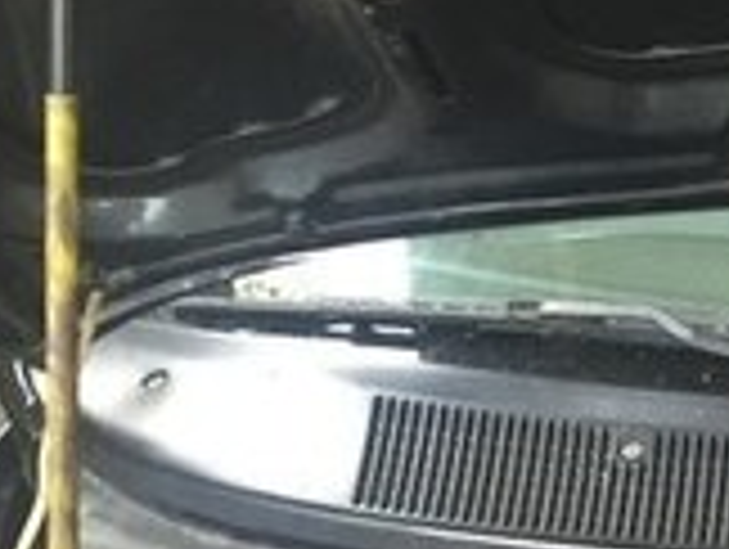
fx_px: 2489
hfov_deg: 15.0
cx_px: 1202
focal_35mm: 118
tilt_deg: -35.4
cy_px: 871
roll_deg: -4.4
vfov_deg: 11.9
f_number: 2.2
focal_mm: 4.15
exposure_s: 1/33
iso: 160
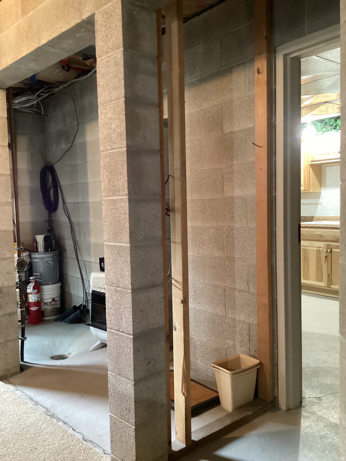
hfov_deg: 45.4
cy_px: 230
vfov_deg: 58.4
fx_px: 413
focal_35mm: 31
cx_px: 173
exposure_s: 1/30
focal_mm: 3.3
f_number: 2.4
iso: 500
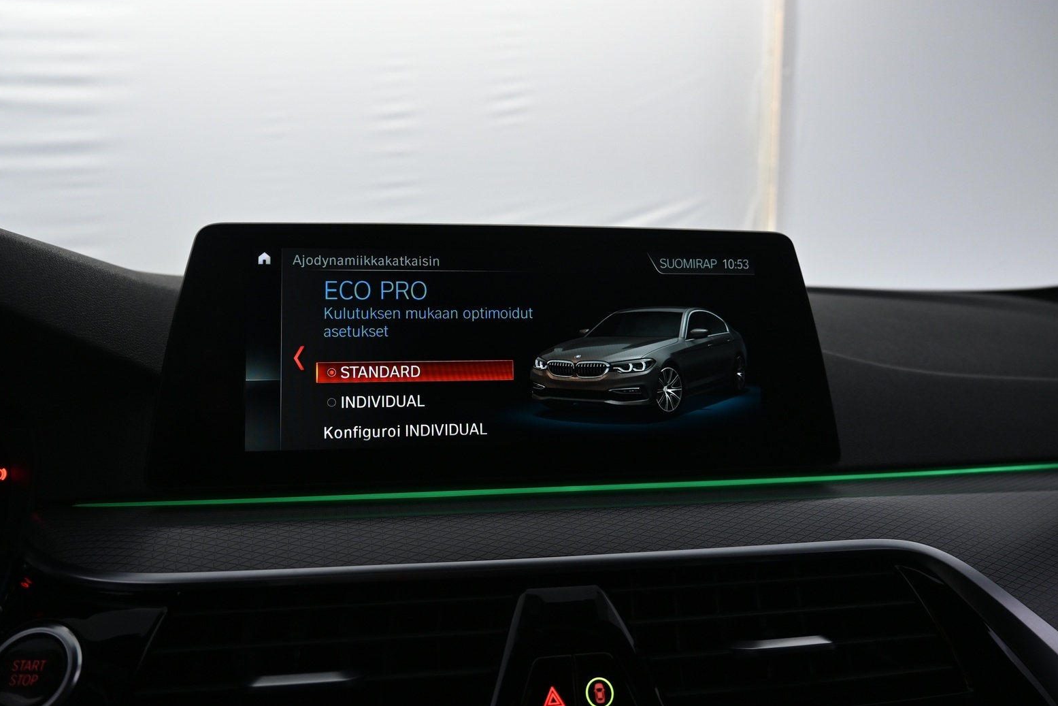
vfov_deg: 51.3
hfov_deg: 71.5
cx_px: 523
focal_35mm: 25
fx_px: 735
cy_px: 341
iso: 500
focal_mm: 16
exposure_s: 1/60
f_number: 4
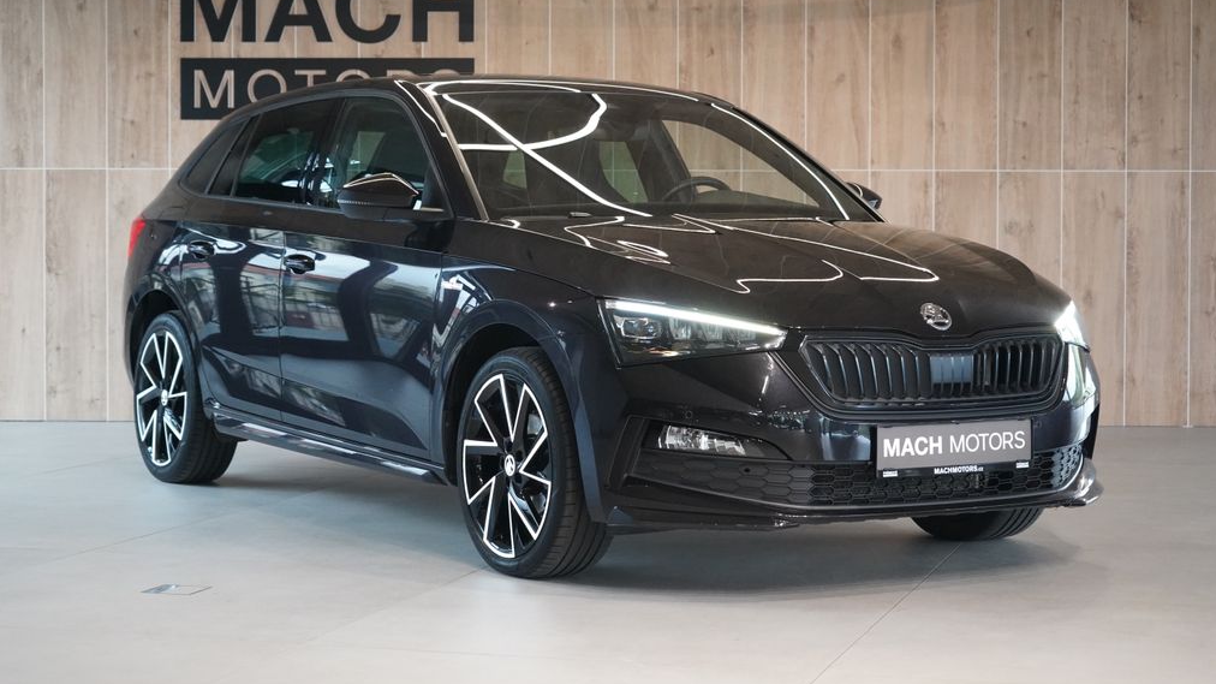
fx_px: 2289
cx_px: 614
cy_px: 282
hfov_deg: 29.7
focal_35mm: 71
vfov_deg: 17.0
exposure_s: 1/160
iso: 6400
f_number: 5.6
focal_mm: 67
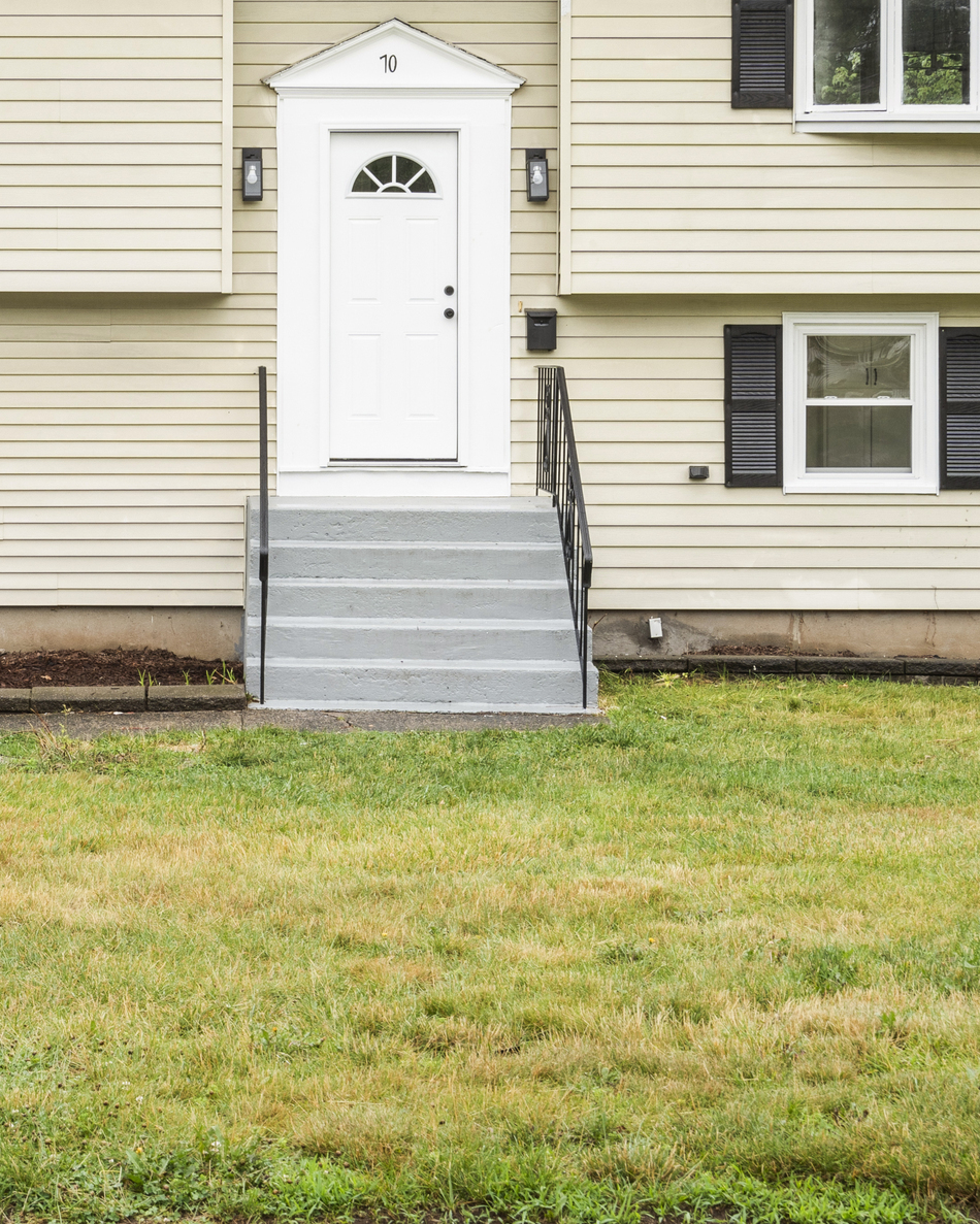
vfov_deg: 22.4
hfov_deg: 17.9
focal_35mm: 85
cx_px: 223
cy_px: 424
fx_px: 3081
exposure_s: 1/4
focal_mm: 35
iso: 200
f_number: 9
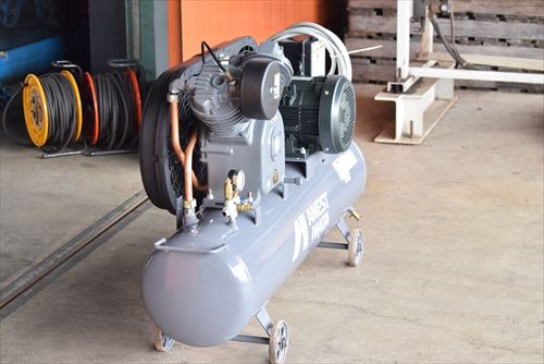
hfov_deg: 24.6
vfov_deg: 16.6
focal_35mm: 82
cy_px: 182
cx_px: 272
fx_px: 1247
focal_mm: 55
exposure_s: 1/250
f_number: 6.3
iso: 1250
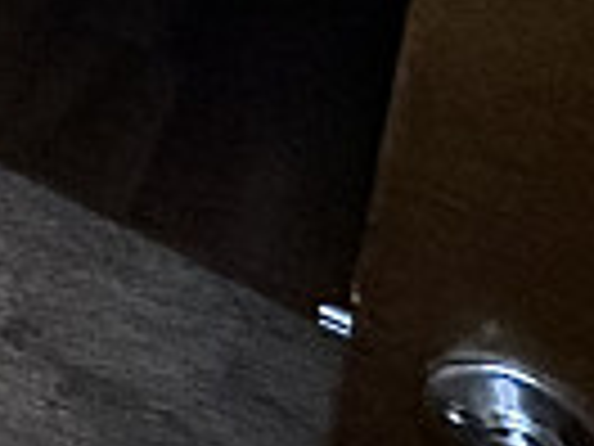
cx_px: -821
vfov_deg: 15.1
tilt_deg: -10.5
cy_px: -536
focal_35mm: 71
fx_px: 1218
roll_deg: +0.5
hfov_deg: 15.3
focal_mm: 2.22
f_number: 2.2
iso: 1000
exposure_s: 1/40
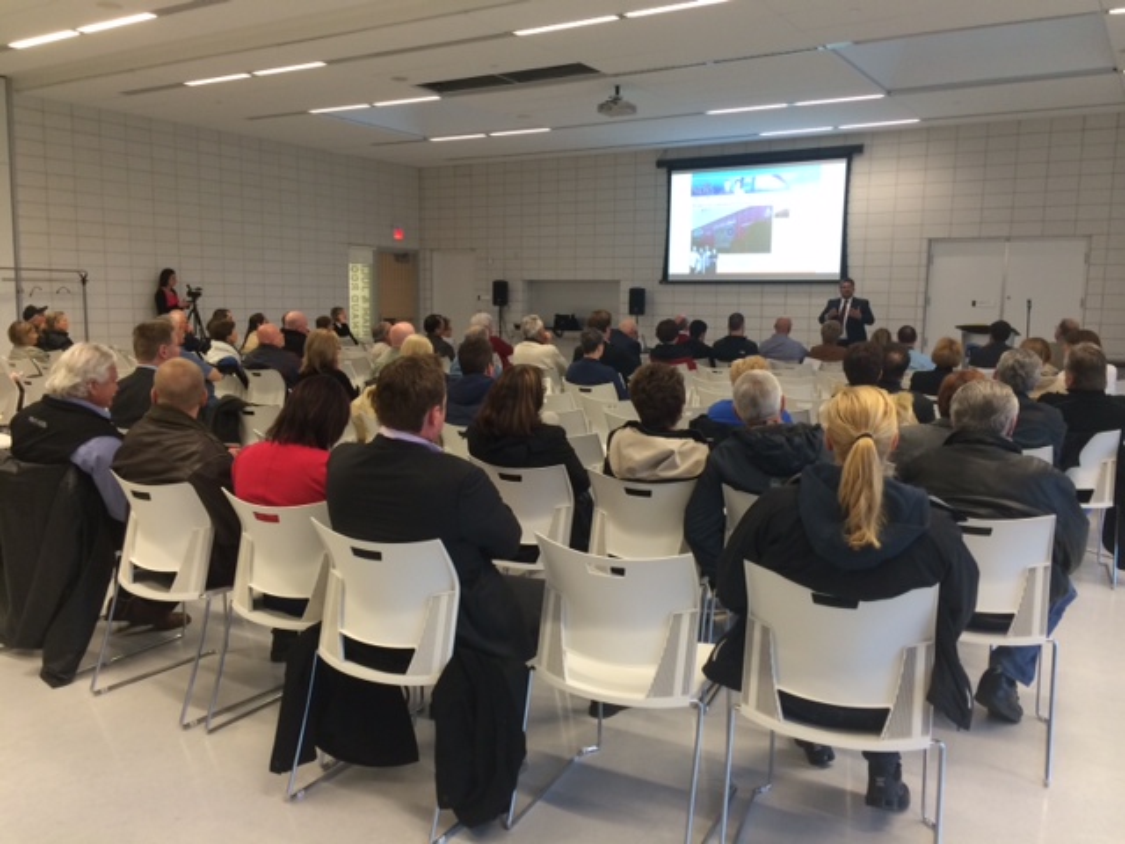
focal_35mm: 30
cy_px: 422
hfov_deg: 60.0
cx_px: 562
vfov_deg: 46.8
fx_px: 975
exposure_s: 1/30
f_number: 2.2
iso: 125
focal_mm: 4.12
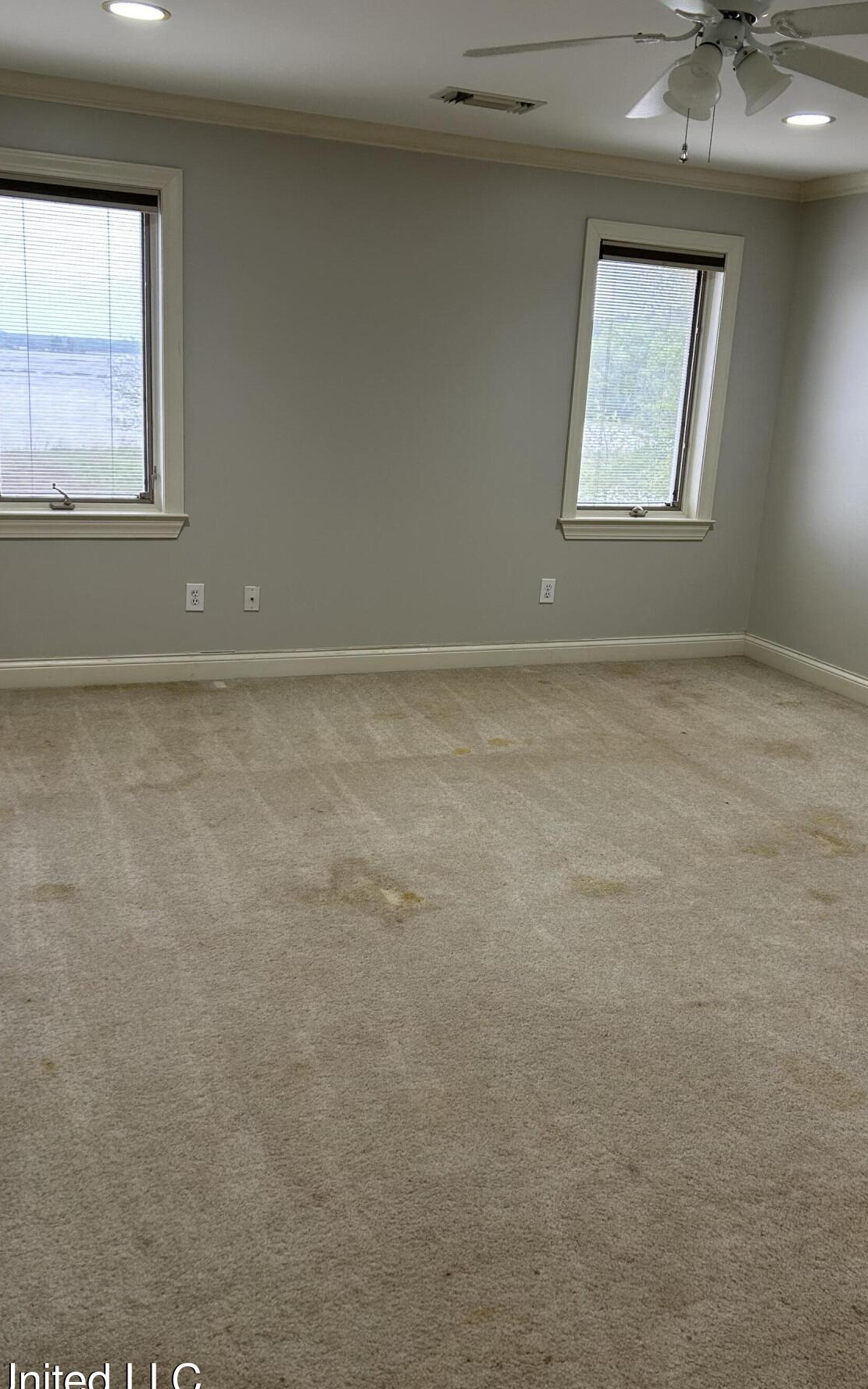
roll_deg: -3.7
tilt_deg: -15.1
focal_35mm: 31
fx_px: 1174
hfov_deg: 40.6
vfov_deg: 61.2
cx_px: 466
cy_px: 670
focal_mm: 5.7
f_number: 1.5
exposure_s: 1/60
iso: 80
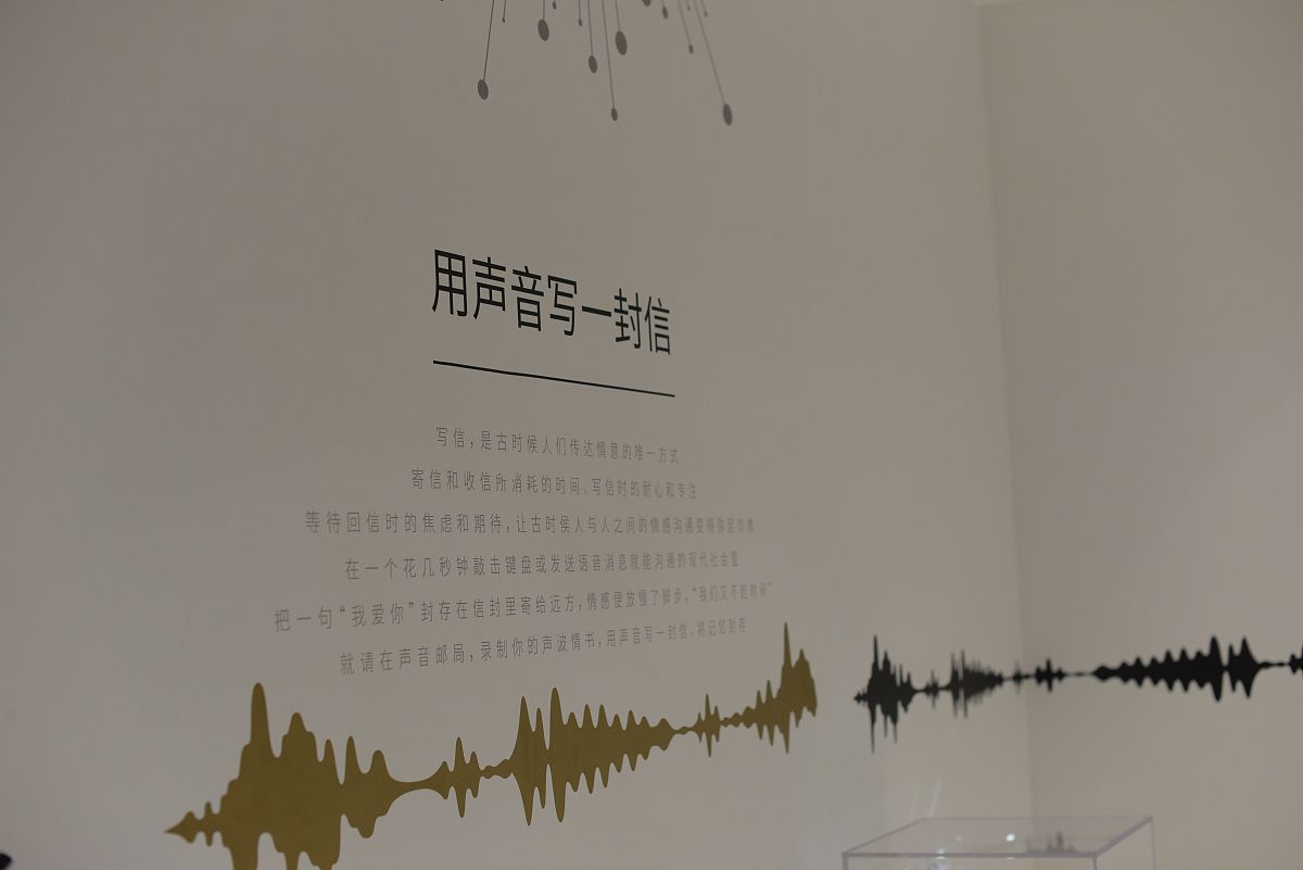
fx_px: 1810
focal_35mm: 50
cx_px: 652
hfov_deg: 39.6
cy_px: 435
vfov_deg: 27.0
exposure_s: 1/500
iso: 800
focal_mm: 50
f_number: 2.8
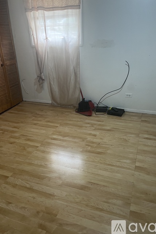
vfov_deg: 65.5
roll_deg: +3.1
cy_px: 114
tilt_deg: -25.4
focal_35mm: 28
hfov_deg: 46.4
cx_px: 79
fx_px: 182
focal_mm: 5.1
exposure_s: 1/60
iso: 100
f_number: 1.6
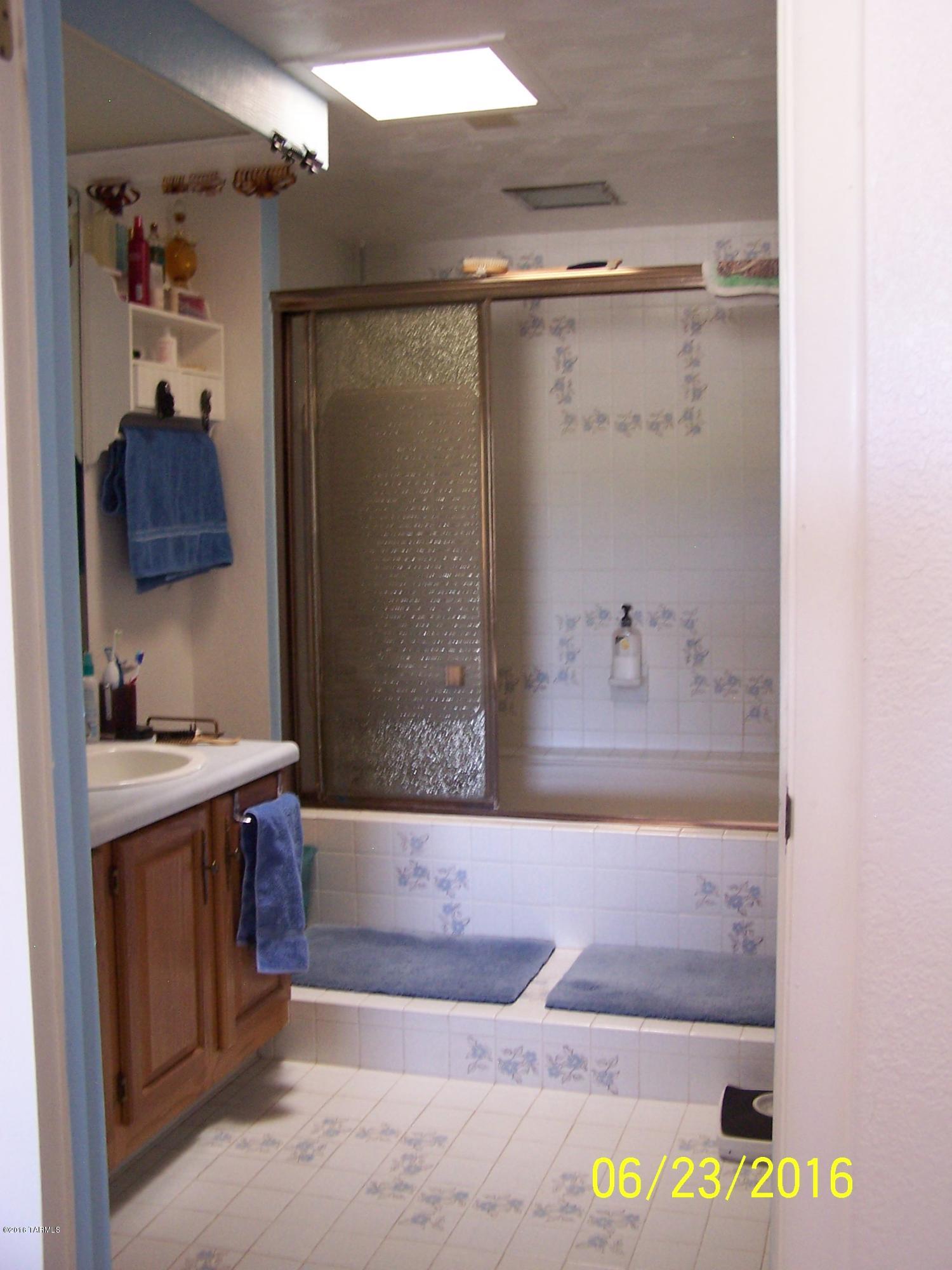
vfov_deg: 49.0
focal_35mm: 38
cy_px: 635
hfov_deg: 37.7
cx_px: 476
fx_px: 1393
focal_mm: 6.3
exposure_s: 1/10
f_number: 2.8
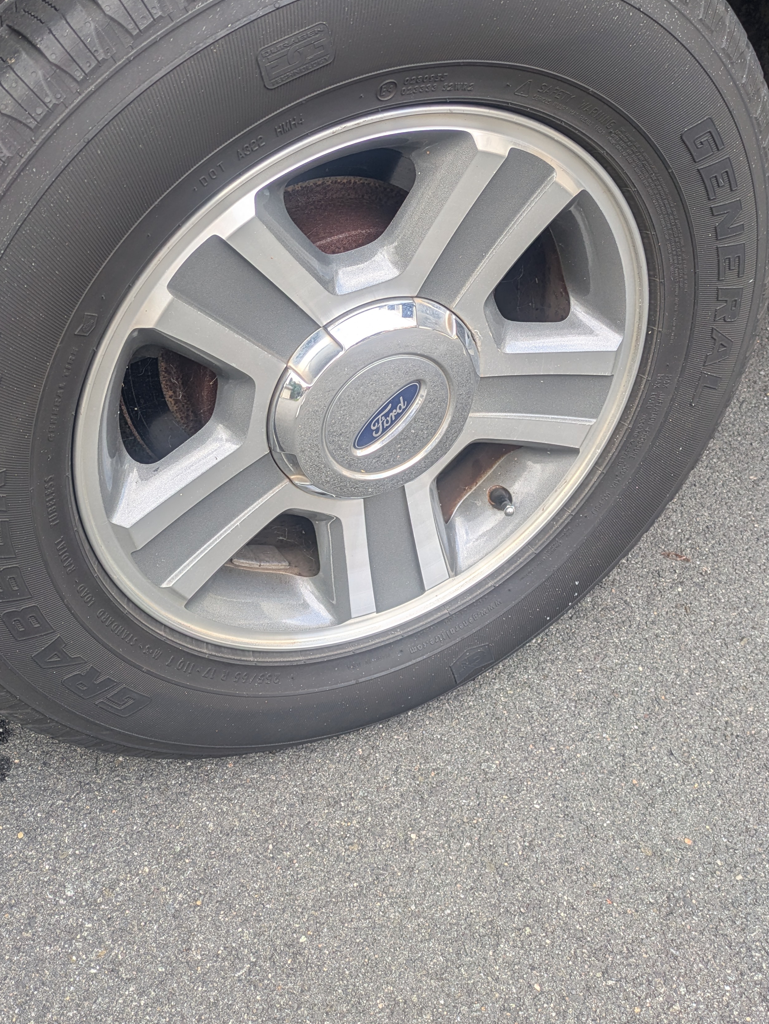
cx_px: 322
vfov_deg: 52.3
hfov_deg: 40.6
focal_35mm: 35
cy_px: 420
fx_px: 1036
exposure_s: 1/125
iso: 43
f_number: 1.89
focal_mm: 5.43
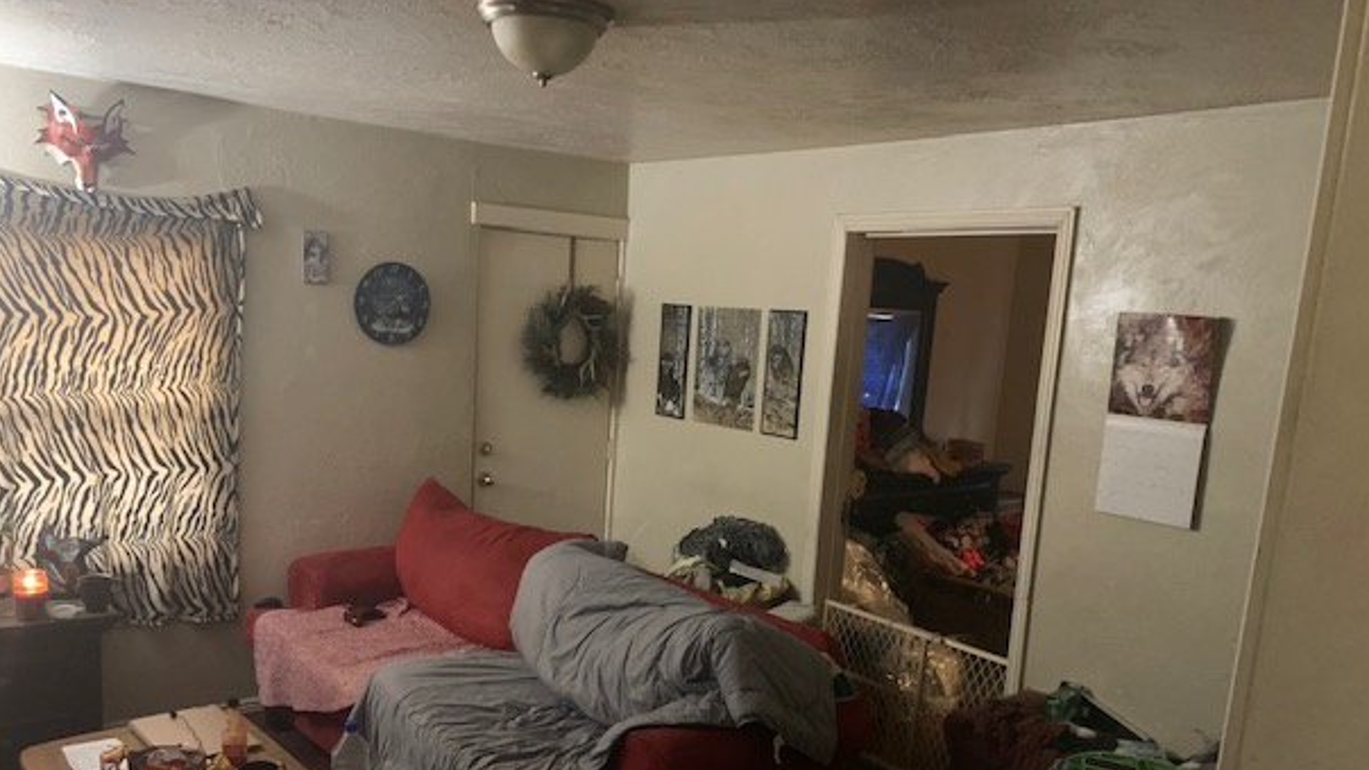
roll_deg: -3.6
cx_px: 682
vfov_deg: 38.6
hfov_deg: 64.3
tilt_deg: -12.2
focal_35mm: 30
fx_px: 1089
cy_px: 505
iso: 640
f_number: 1.8
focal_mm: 4.25
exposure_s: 1/24
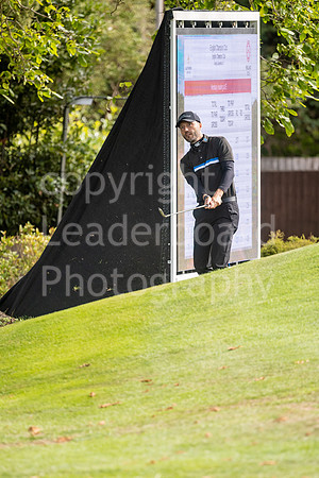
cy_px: 239
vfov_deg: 4.6
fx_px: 5981
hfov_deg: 3.1
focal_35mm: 450
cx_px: 160
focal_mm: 300
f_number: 4
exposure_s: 1/1000
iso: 400
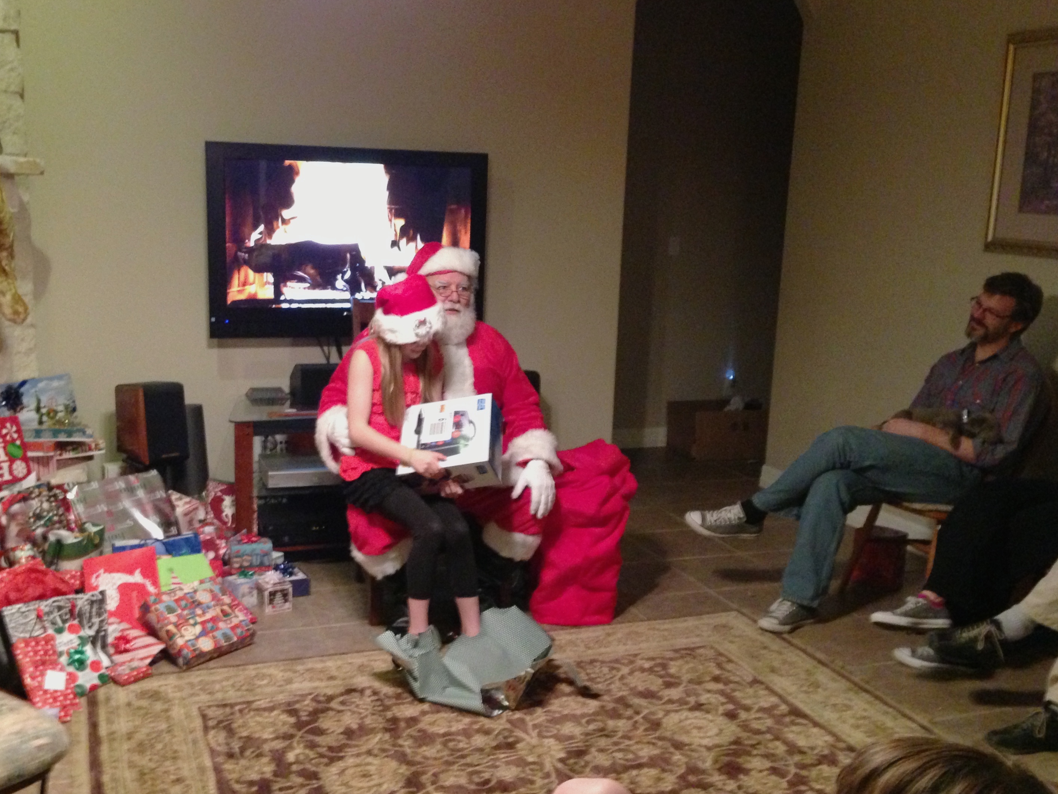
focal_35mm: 38
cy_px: 424
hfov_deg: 48.9
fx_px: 1161
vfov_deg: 37.7
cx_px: 460
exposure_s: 1/15
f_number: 2.4
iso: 500
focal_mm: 4.13
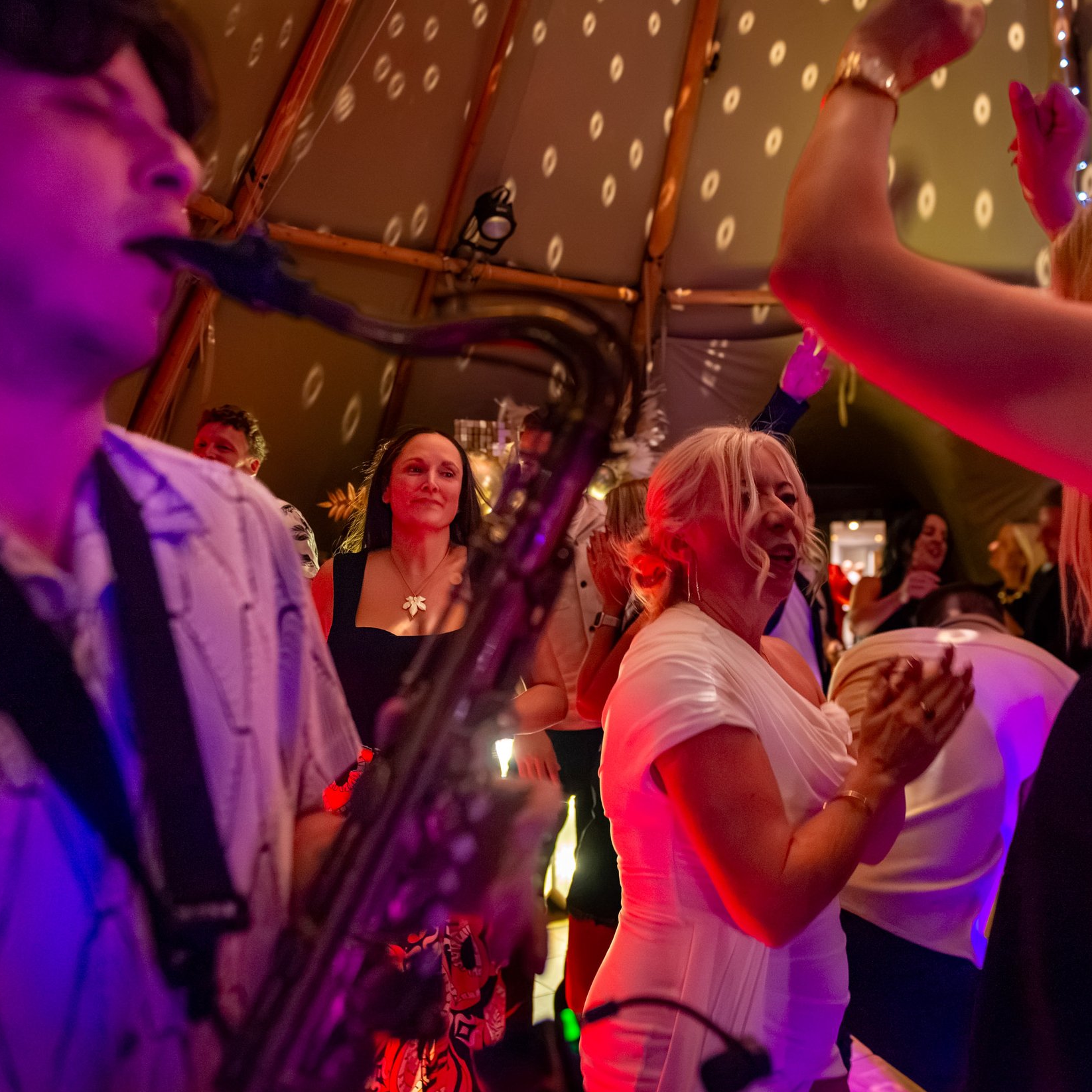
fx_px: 1106
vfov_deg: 52.5
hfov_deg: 52.4
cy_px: 552
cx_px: 598
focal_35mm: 31
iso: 4000
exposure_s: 1/100
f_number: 2.8
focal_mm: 24
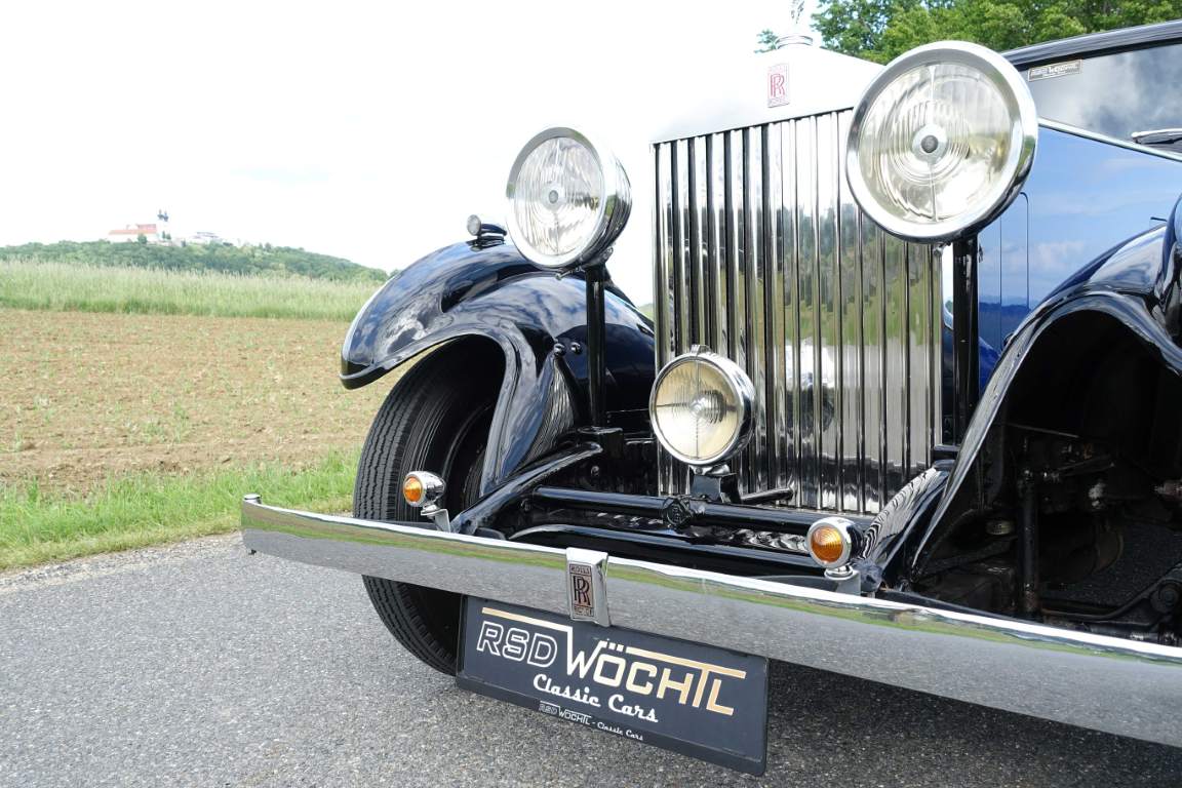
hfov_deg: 61.9
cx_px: 591
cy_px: 394
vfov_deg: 43.6
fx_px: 985
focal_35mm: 30
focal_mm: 11.12
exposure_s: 1/200
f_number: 4
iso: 125
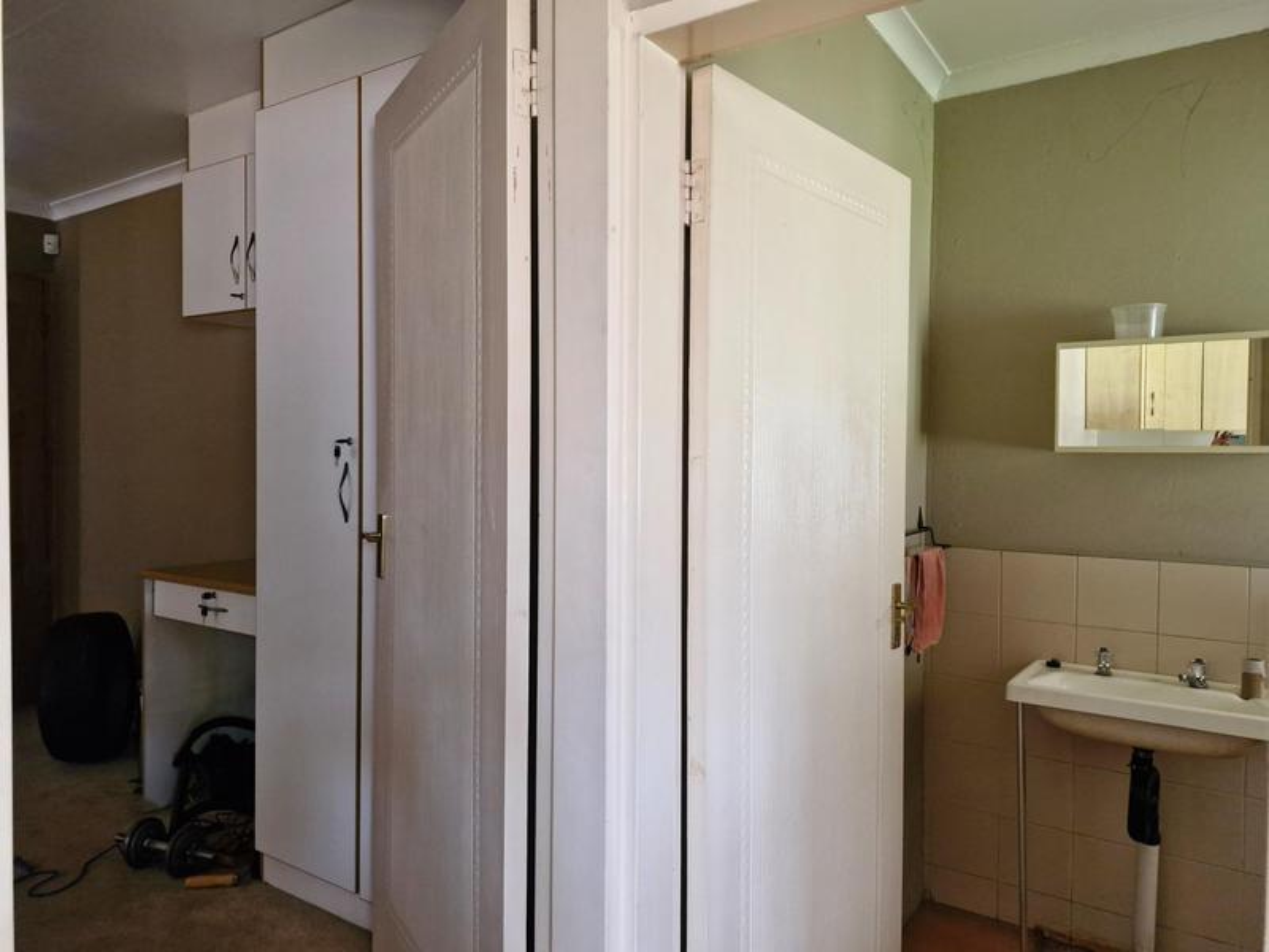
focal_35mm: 23
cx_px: 634
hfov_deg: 73.9
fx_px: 843
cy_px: 476
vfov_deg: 58.9
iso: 800
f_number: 1.8
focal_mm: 5.54
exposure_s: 1/100
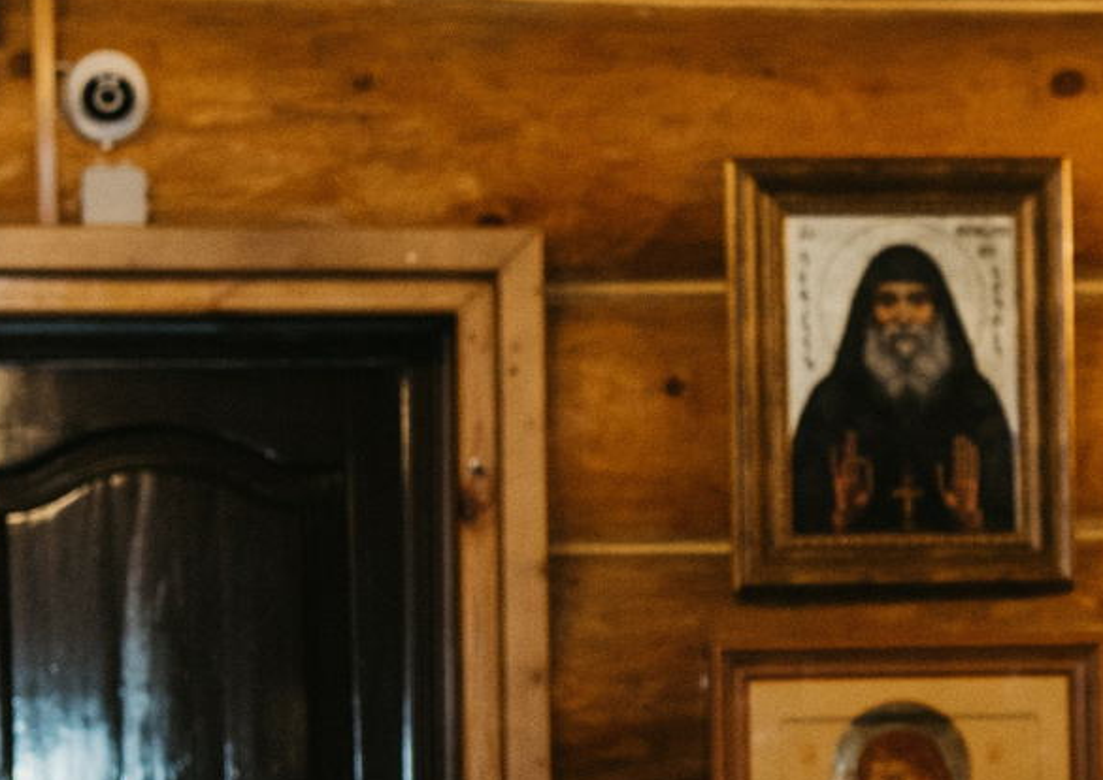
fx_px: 6839
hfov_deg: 9.0
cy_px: 796
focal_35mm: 219
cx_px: 1544
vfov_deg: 6.5
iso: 320
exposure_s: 1/160
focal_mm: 48
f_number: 4
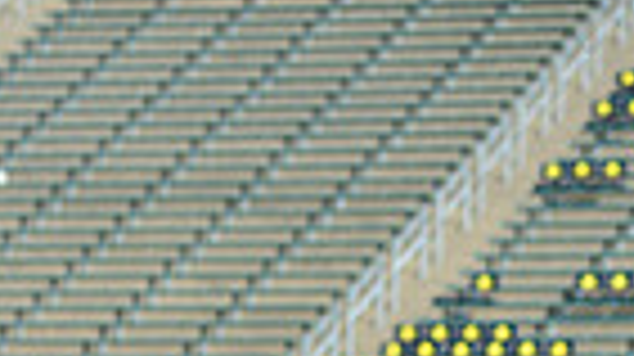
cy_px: 1005
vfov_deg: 3.2
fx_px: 6281
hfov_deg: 5.8
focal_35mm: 374
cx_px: 124
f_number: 5.6
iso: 125
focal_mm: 112
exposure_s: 1/1250
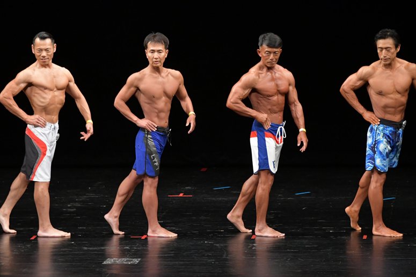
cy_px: 138
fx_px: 2945
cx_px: 208
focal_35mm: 255
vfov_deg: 5.4
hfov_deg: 8.1
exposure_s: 1/400
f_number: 5.6
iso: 3200
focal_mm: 170
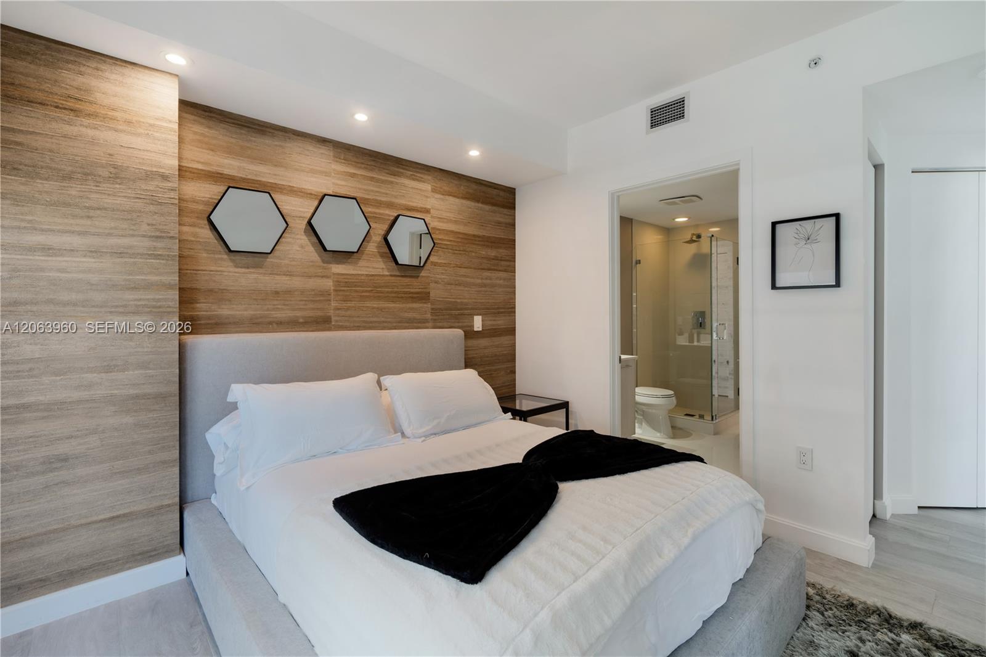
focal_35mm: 16
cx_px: 493
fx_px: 438
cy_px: 328
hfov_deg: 96.7
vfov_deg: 73.7
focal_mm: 16
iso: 125
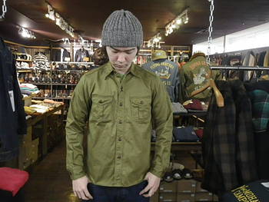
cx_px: 134
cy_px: 101
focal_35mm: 34
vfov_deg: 41.8
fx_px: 264
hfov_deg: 53.9
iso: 800
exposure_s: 1/30
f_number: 3.8
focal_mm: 6.1
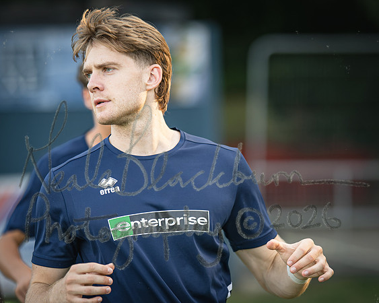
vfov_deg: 6.7
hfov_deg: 8.4
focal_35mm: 229
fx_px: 2569
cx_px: 229
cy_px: 152
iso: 400
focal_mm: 135
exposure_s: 1/2000
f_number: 1.8
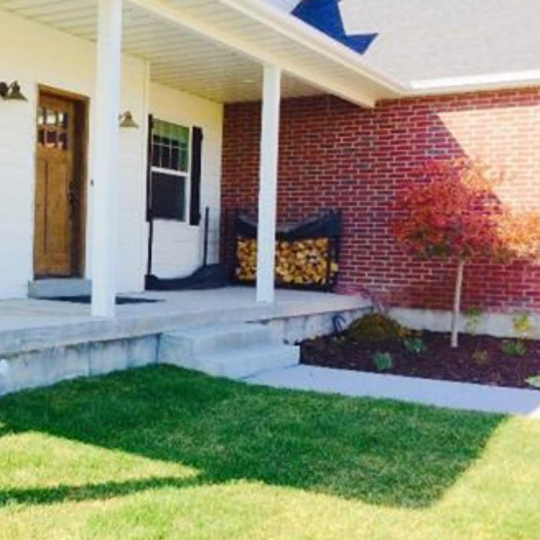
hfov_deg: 31.9
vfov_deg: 34.0
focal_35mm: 50
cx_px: 28
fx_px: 882
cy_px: 263
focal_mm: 4.15
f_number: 2.2
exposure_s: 1/838
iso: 32
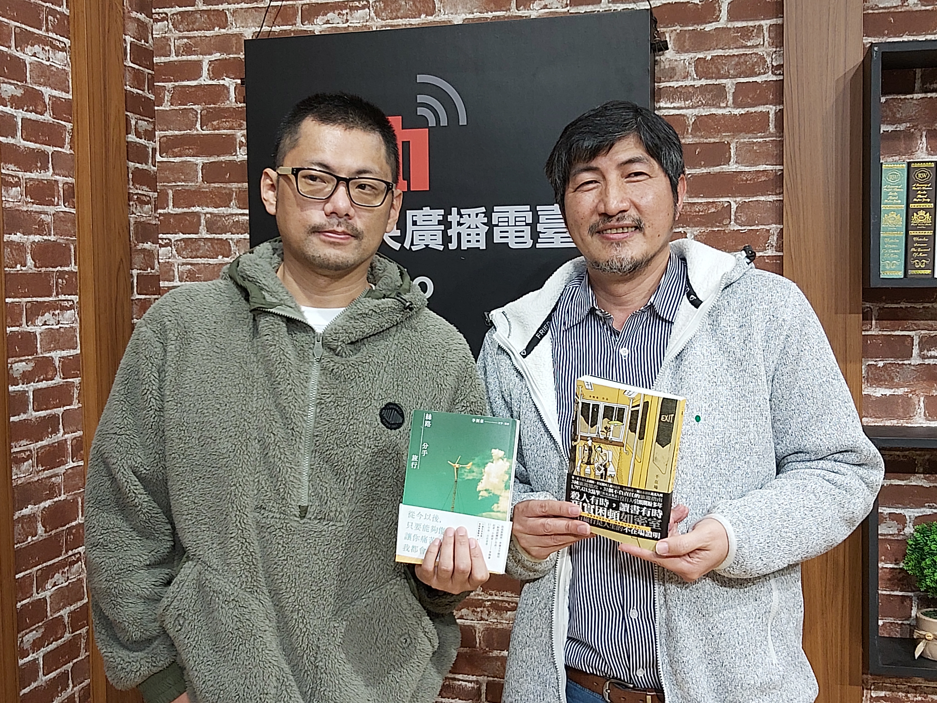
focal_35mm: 26
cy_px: 352
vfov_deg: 53.1
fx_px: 704
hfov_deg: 67.3
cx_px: 468
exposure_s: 1/60
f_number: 1.7
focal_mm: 3.92
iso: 100
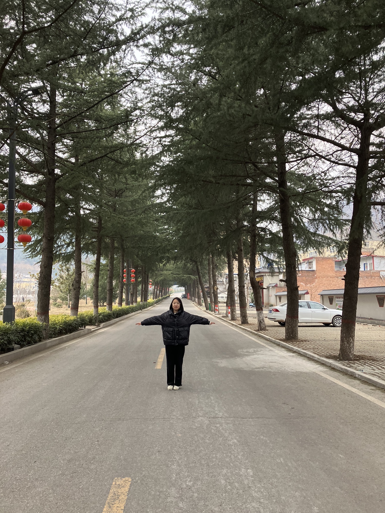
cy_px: 256
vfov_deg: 63.4
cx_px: 192
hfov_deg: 49.7
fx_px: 415
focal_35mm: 28
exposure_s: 1/121
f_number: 1.8
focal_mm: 3.99
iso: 64
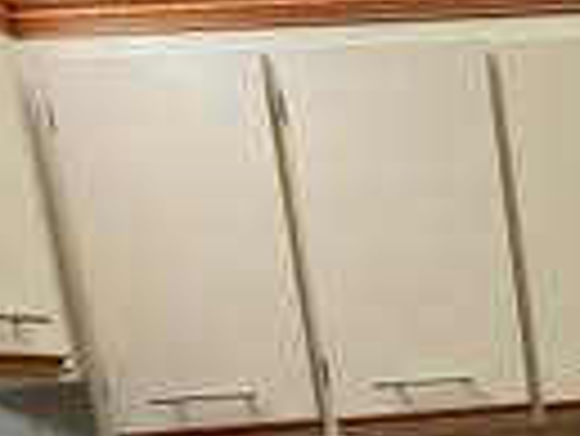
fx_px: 872
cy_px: 503
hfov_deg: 28.9
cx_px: 778
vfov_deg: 25.6
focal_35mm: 52
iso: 500
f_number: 2.2
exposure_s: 1/60
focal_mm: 2.22
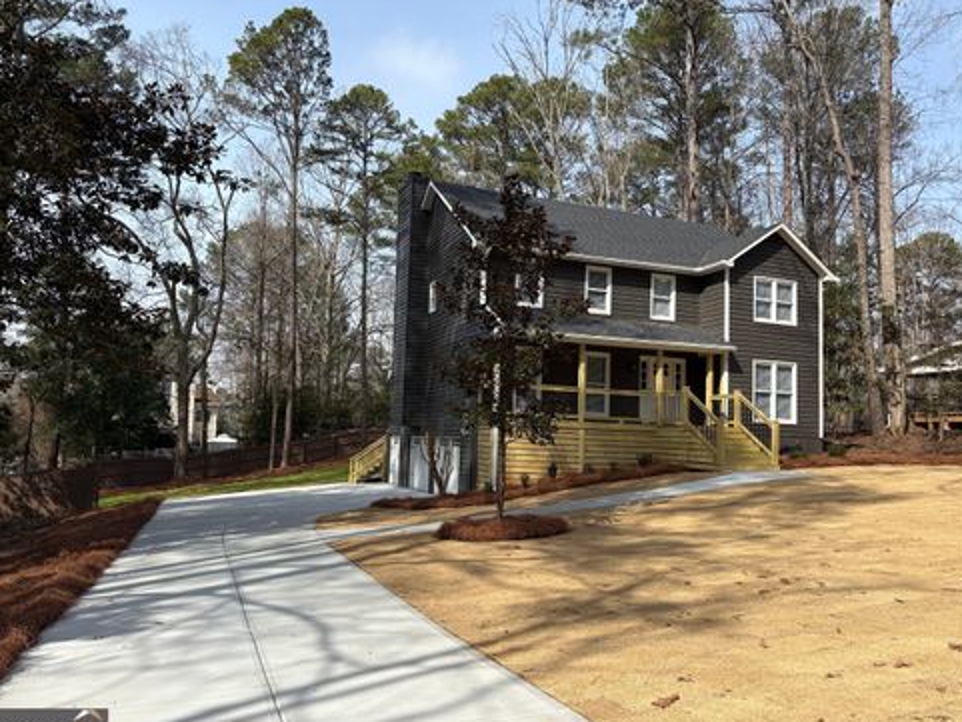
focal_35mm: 27
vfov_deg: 51.4
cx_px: 496
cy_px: 371
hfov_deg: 65.3
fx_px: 751
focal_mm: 5.96
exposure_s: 1/2538
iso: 50
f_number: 1.6
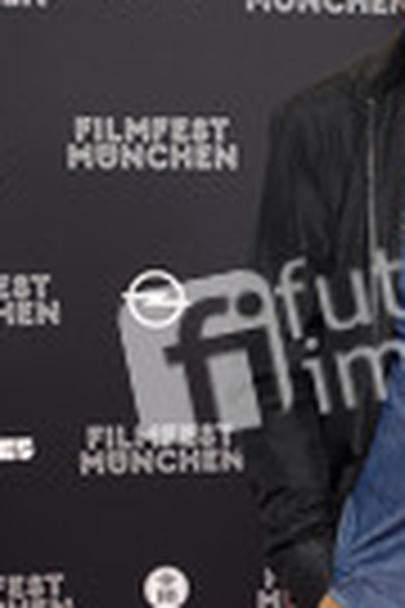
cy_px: 563
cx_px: 482
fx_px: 1729
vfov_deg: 19.5
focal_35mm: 102
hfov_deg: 13.0
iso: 500
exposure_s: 1/100
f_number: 6.3
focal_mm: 23
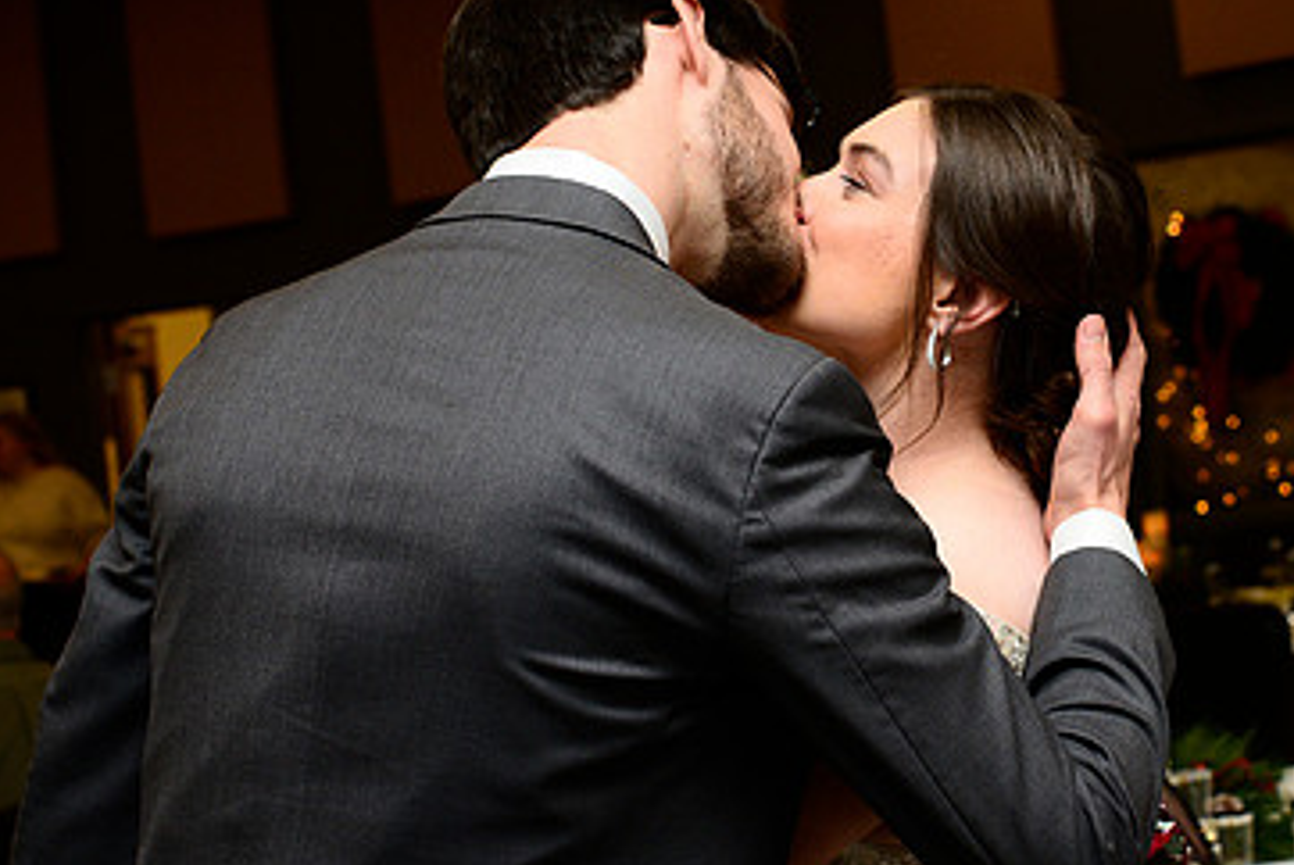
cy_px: 391
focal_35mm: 80
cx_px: 908
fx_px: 2878
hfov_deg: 25.2
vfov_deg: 17.1
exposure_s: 1/160
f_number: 5
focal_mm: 50
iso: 1000
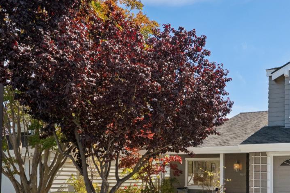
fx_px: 290
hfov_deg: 48.5
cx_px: 252
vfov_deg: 34.4
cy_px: 181
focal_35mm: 36
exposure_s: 1/1000
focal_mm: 17
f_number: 8
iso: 640
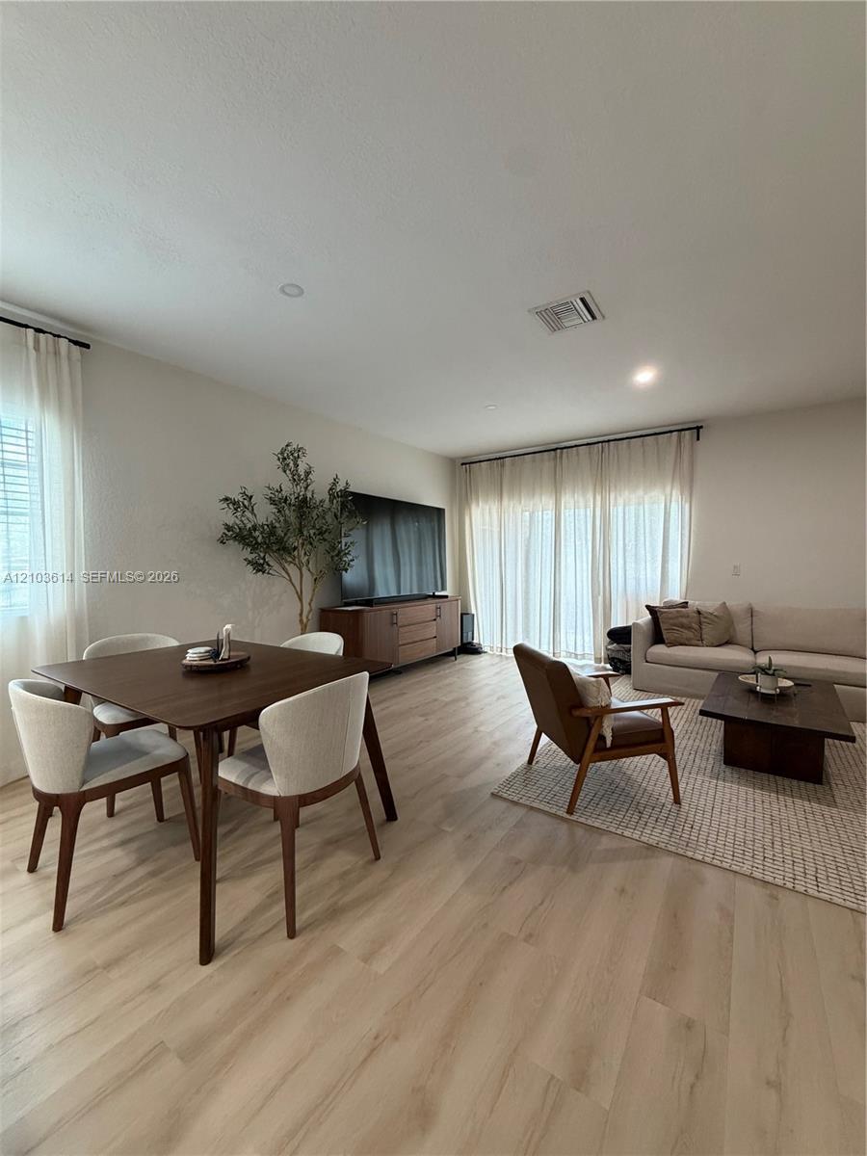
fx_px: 468
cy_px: 578
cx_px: 434
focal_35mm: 14
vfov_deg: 102.1
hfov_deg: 85.7
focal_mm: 2.22
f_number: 2.2
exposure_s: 1/60
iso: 250
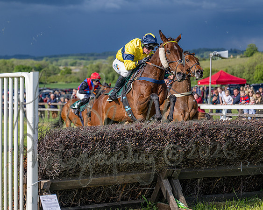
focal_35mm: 99
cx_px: 65
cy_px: 84
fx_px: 769
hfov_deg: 19.3
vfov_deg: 15.6
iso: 100
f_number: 2.8
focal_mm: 70
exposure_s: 1/2000
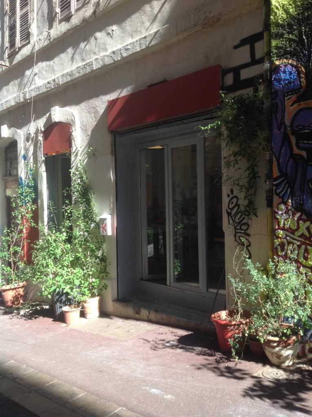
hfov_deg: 40.6
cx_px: 156
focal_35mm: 35
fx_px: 422
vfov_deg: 52.7
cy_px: 208
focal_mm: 4.28
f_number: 2.4
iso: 50
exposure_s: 1/336
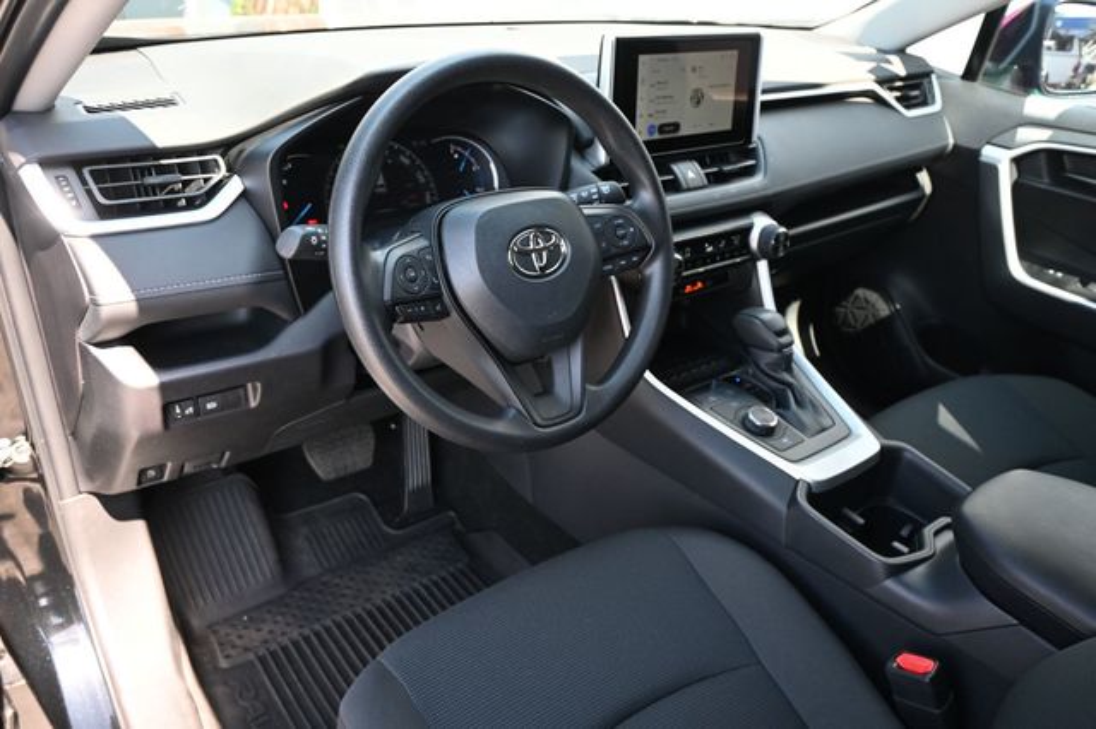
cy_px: 364
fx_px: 844
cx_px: 548
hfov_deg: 66.0
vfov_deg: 46.7
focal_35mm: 28
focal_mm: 18.5
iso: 560
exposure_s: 1/125
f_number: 3.8
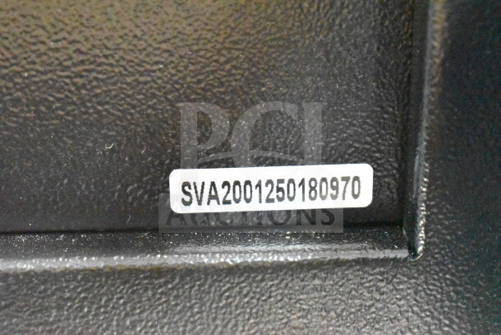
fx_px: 1148
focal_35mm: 82
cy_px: 168
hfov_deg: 24.6
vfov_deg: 16.6
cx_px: 250
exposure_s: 1/100
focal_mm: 55
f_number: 5.6
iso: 25600
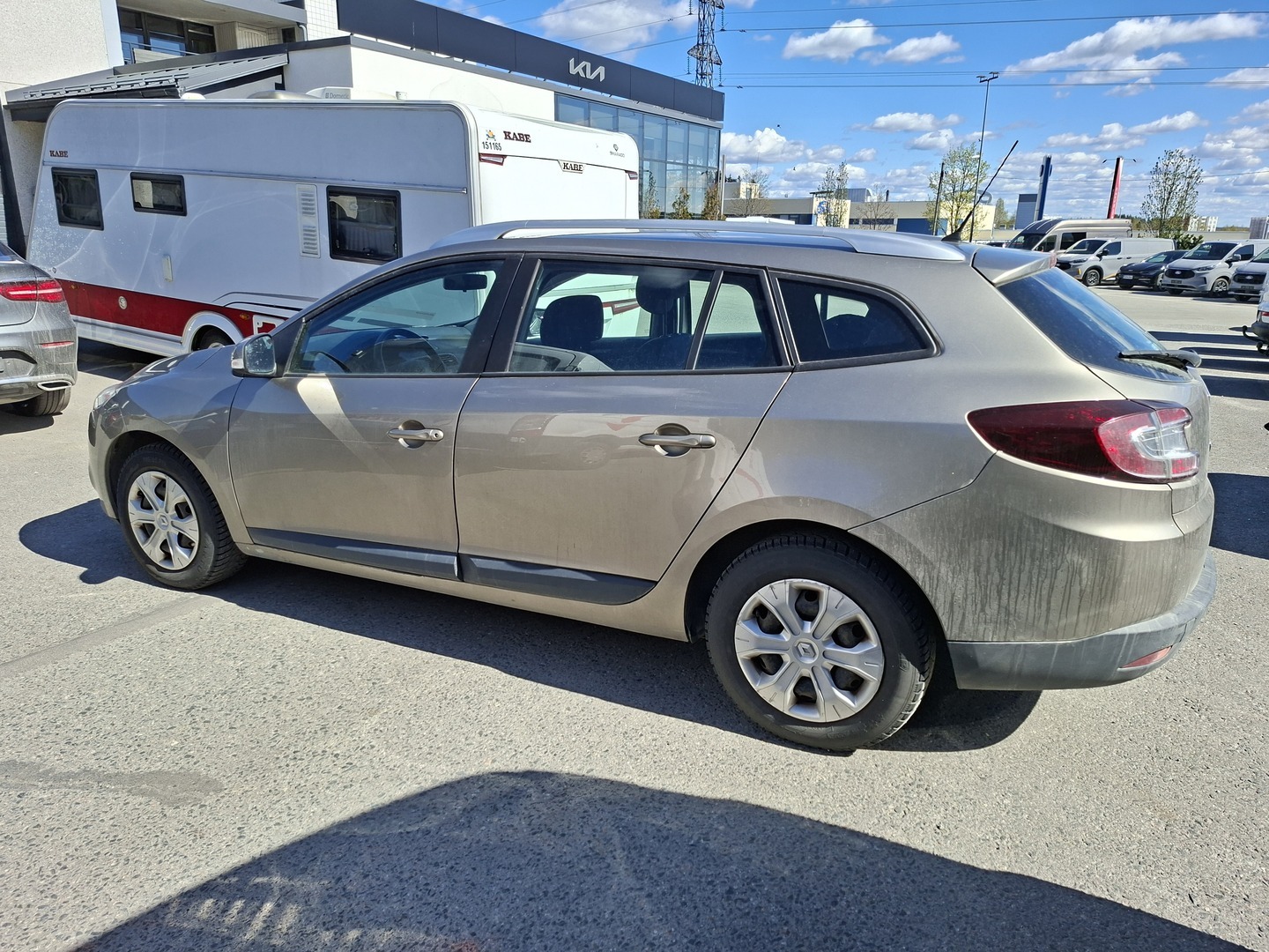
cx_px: 634
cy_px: 476
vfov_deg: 58.9
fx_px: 843
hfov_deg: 73.9
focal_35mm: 23
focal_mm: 5.54
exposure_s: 1/2315
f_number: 1.8
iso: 50
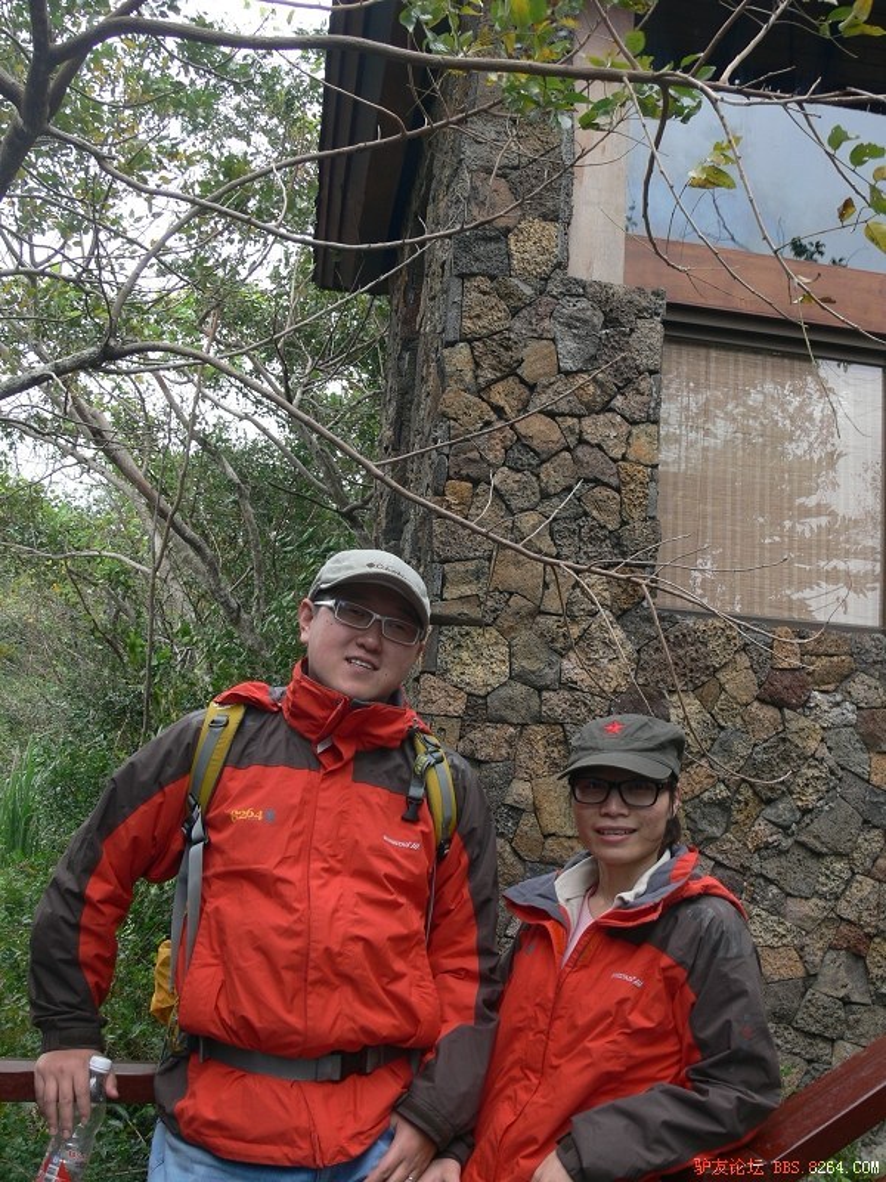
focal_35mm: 35
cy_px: 591
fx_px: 1194
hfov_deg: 40.7
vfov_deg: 52.6
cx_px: 443
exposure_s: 1/60
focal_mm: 7.4
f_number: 4
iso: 80
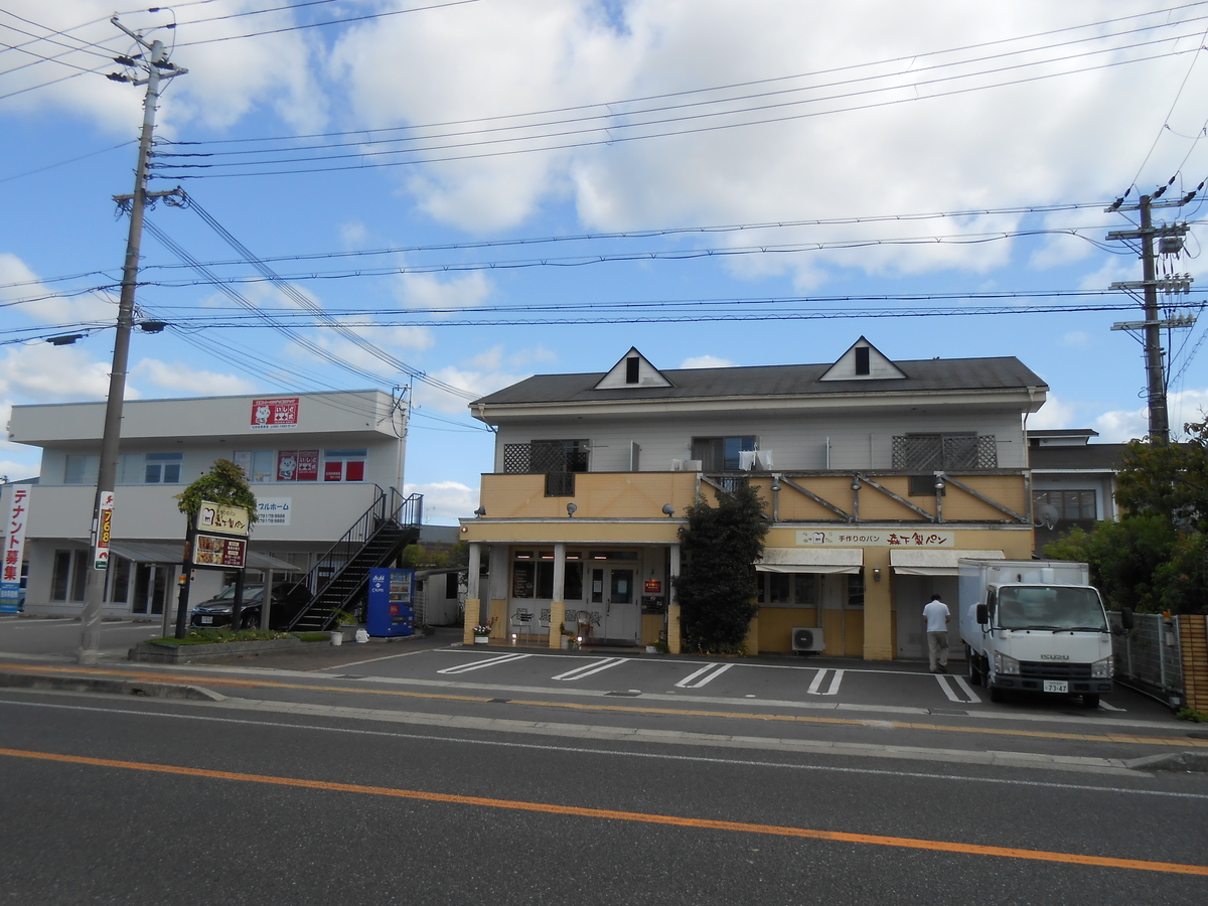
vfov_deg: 53.1
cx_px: 604
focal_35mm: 26
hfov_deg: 67.3
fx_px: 907
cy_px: 453
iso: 80
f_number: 3.5
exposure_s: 1/800
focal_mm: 4.6
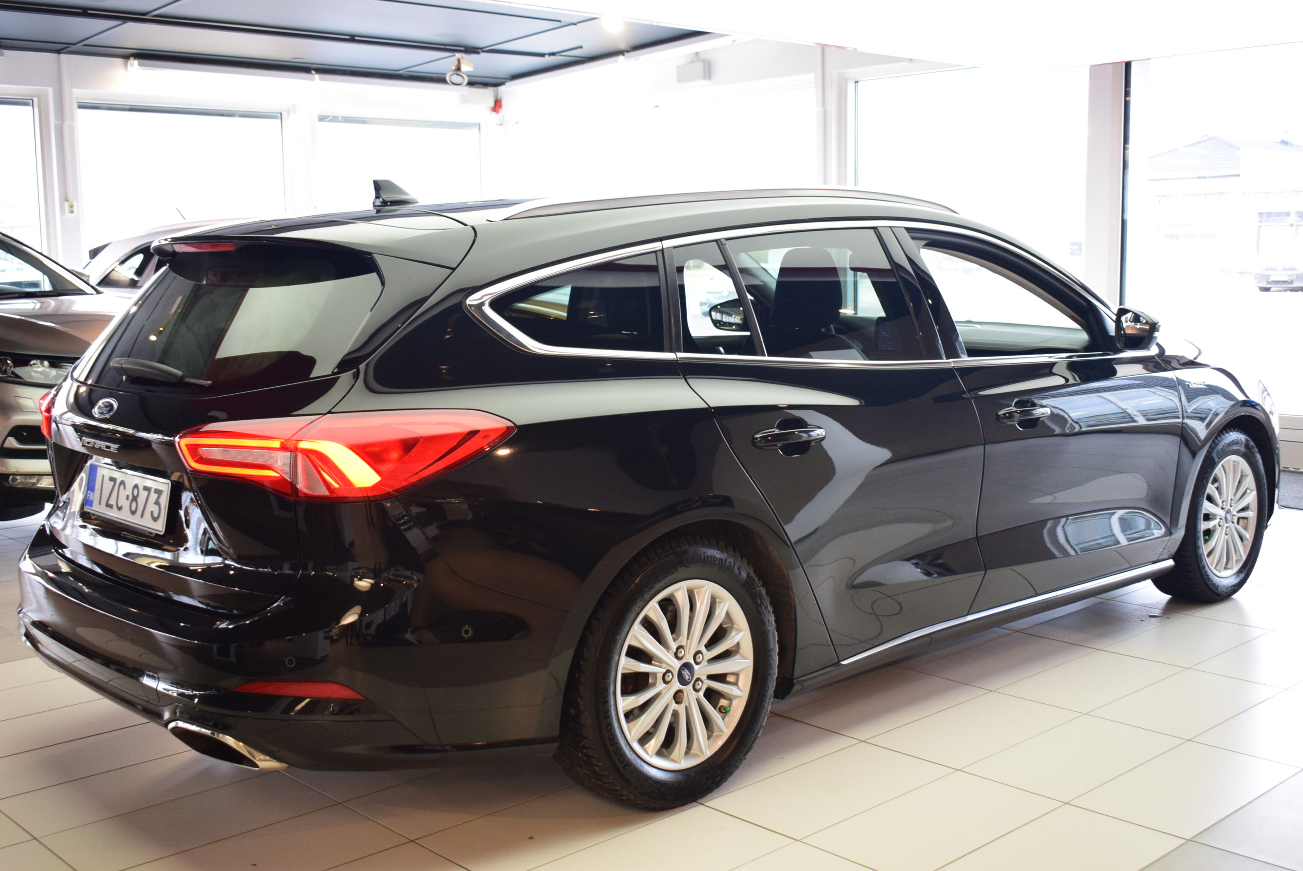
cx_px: 652
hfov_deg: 49.5
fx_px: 1413
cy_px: 436
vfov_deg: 34.3
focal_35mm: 39
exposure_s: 1/125
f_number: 4
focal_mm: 26
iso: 1600
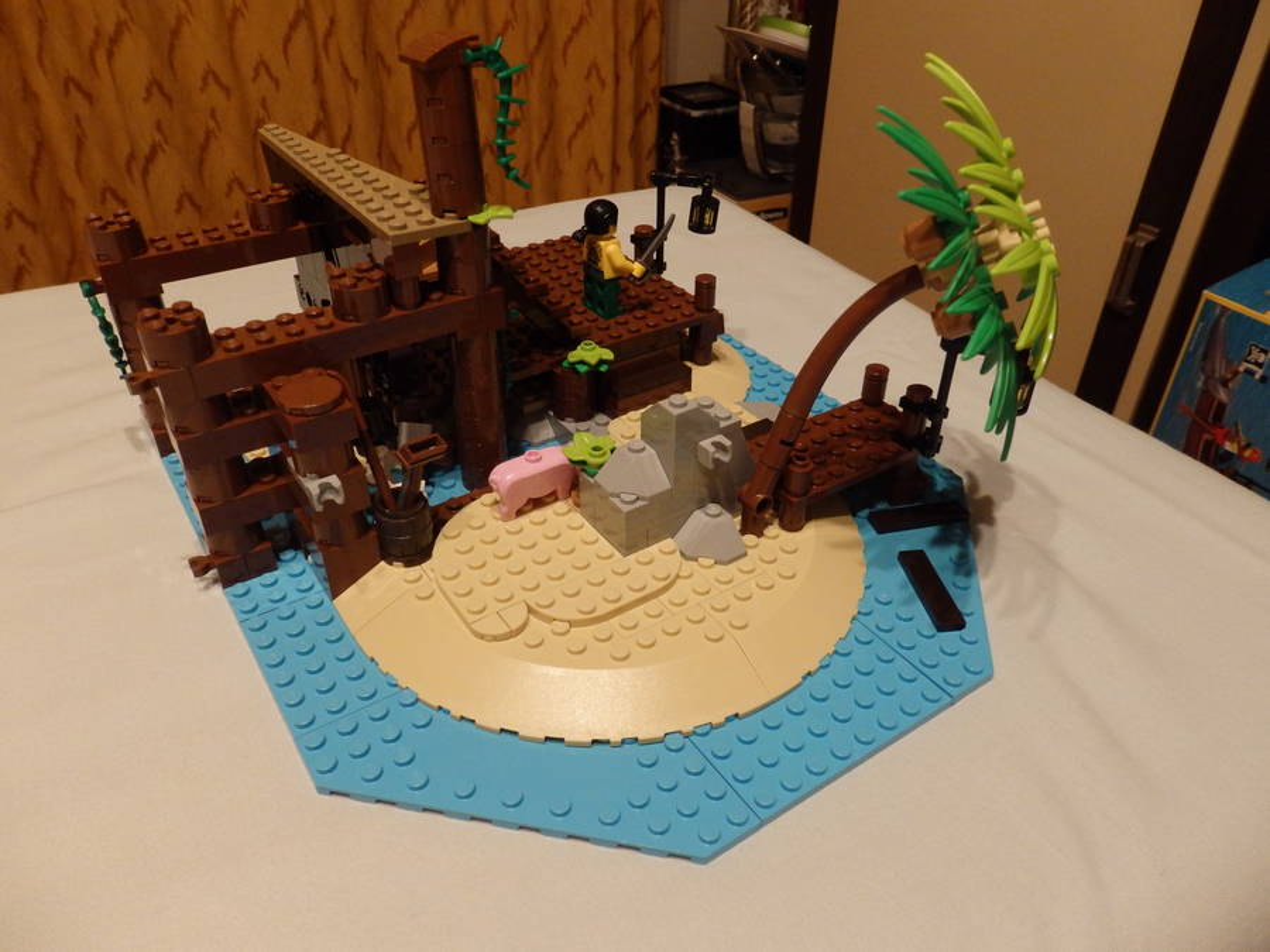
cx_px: 635
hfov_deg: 69.4
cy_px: 476
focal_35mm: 25
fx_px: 917
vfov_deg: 54.9
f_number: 3
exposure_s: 1/30
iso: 500
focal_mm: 4.5
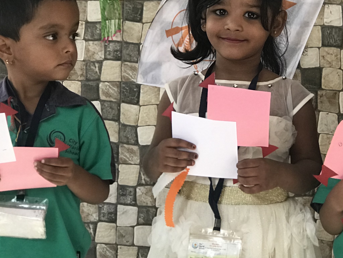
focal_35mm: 112
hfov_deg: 17.4
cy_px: 105
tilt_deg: -3.4
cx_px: 268
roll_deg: -0.8
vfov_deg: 13.2
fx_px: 1110
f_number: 2.8
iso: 125
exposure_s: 1/50
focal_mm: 6.6
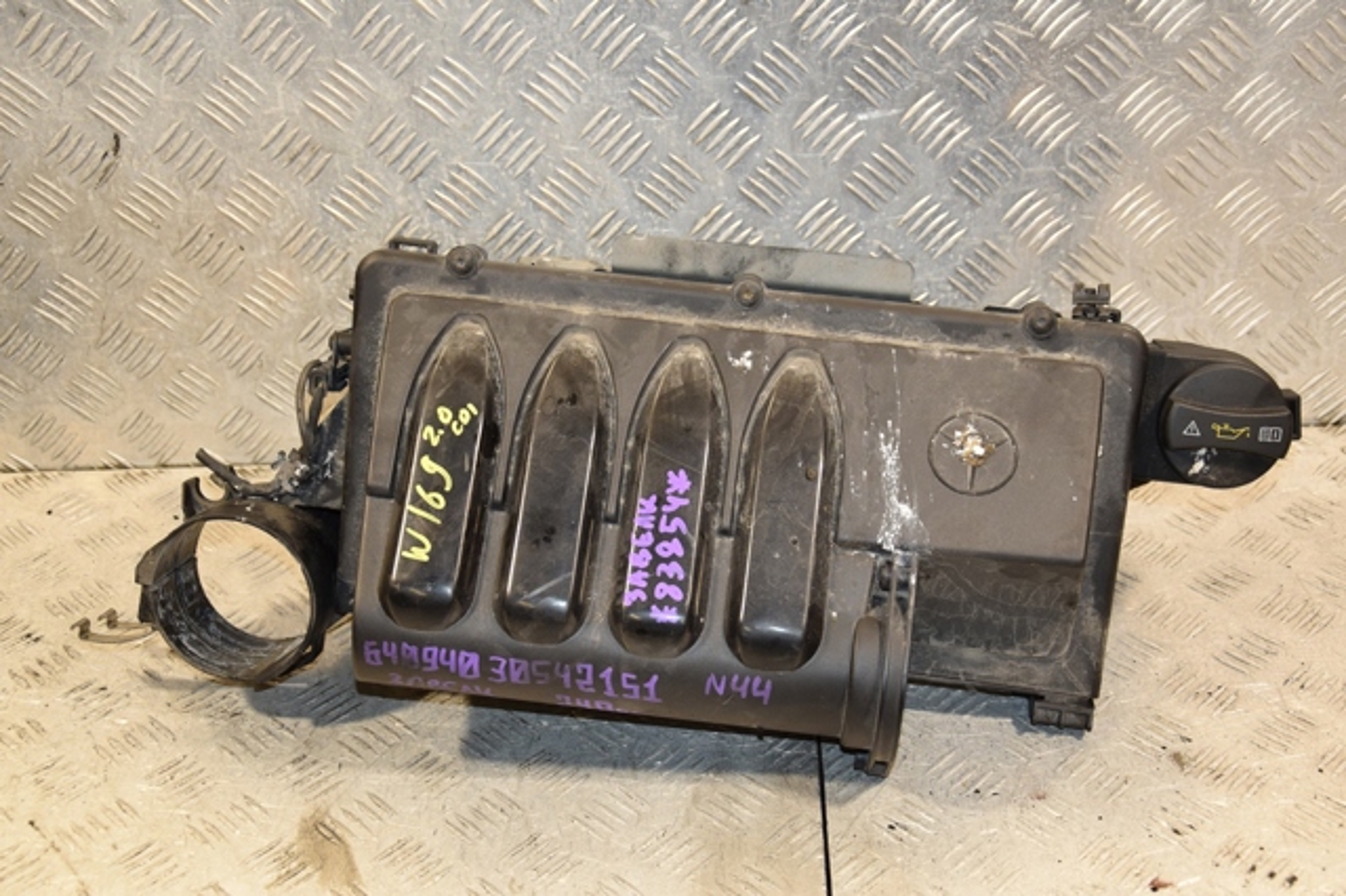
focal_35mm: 51
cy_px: 448
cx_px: 673
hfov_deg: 38.9
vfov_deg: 26.5
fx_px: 1906
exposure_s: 1/125
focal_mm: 34
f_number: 5
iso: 800
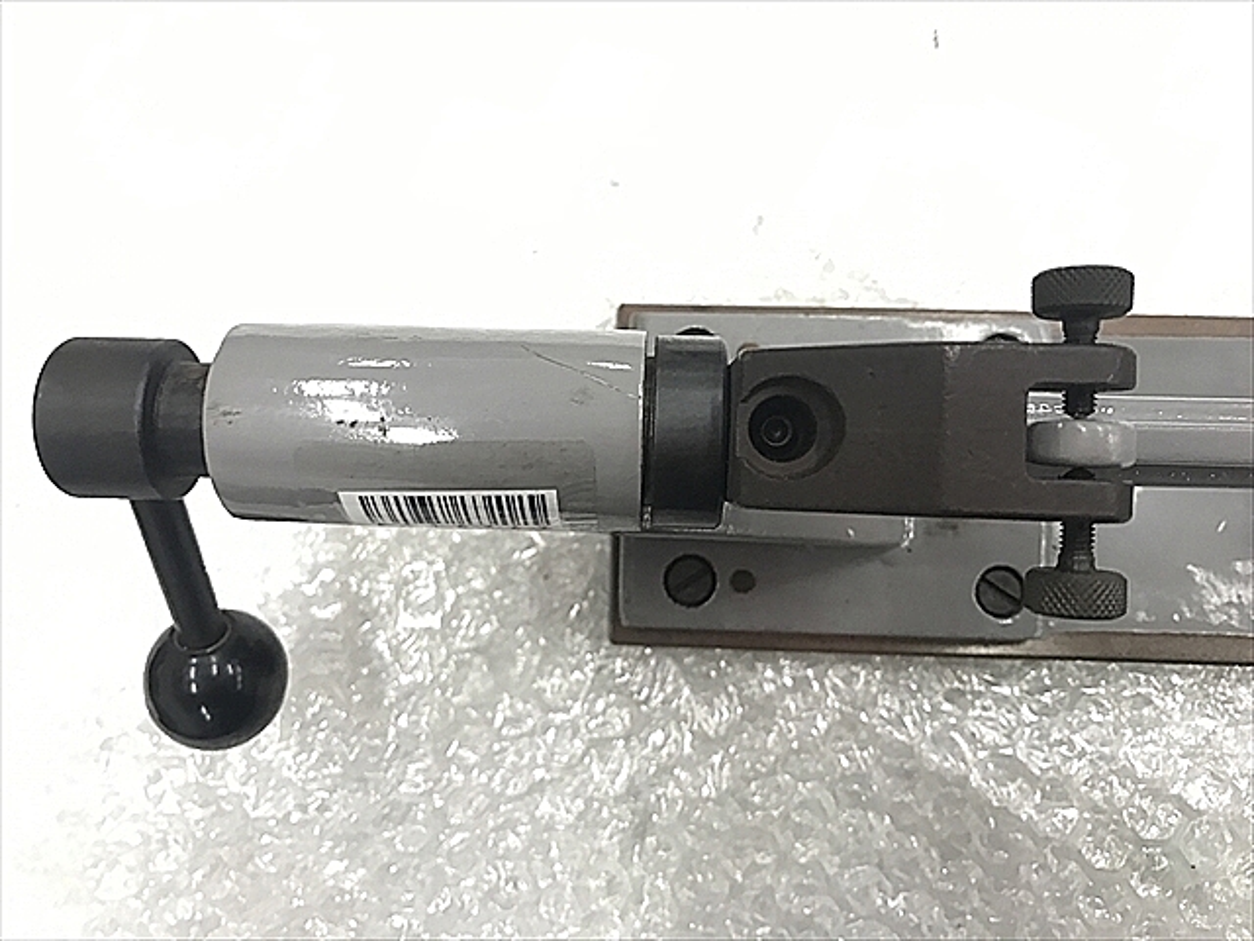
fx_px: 1014
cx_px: 627
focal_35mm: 28
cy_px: 470
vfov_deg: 49.7
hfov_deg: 63.4
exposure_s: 1/17
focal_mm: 3.99
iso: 40
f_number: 1.8
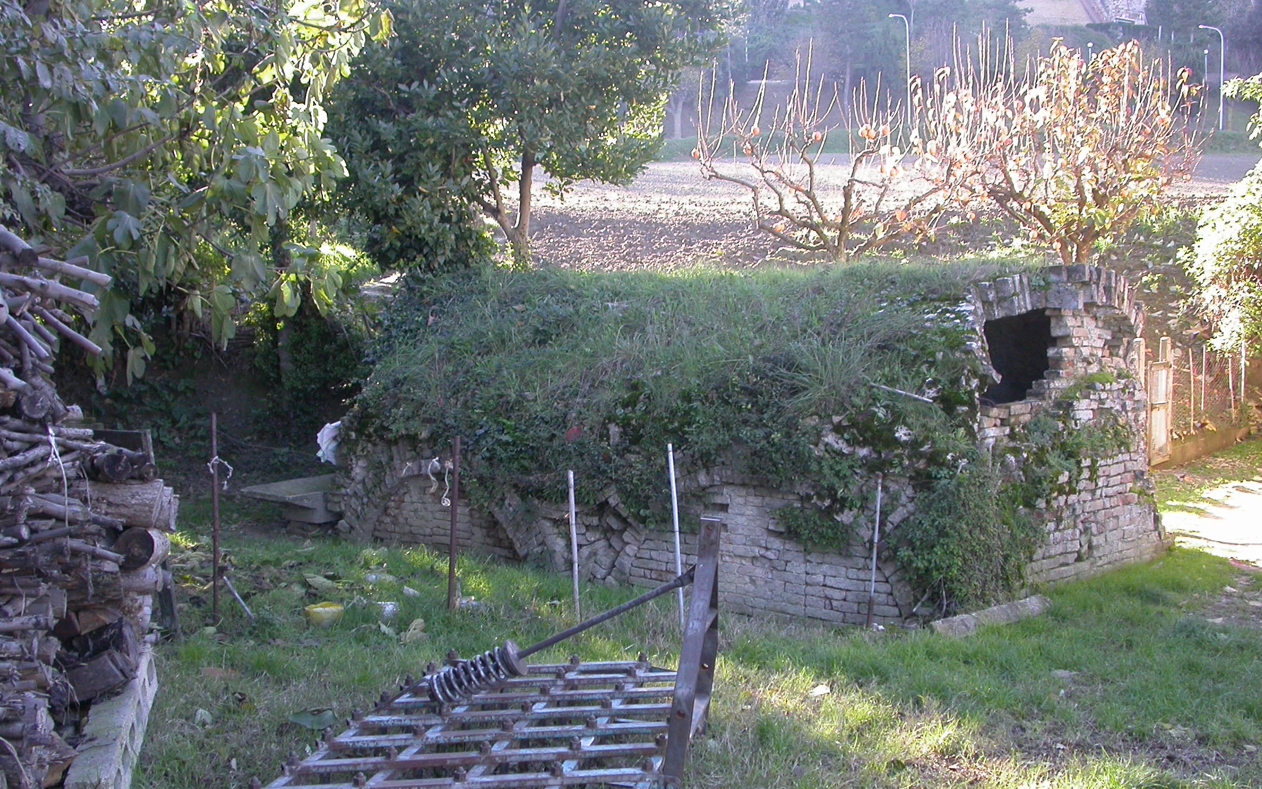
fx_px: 1410
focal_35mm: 41
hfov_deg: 48.2
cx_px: 628
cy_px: 452
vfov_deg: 31.2
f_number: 3.7
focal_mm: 7.85
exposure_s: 1/66
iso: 100
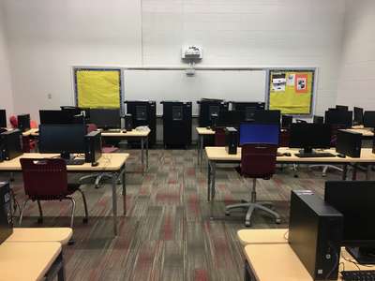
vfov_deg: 48.2
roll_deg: +0.1
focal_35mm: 29
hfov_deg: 61.7
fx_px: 314
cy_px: 140
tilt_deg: -7.3
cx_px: 188
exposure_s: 1/15
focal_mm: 4.15
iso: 50
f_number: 2.2
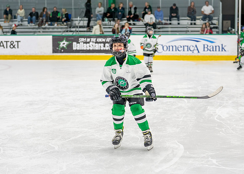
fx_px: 632
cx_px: 123
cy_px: 89
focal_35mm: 91
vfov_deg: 15.7
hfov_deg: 21.8
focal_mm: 50
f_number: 2.2
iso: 400
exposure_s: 1/500
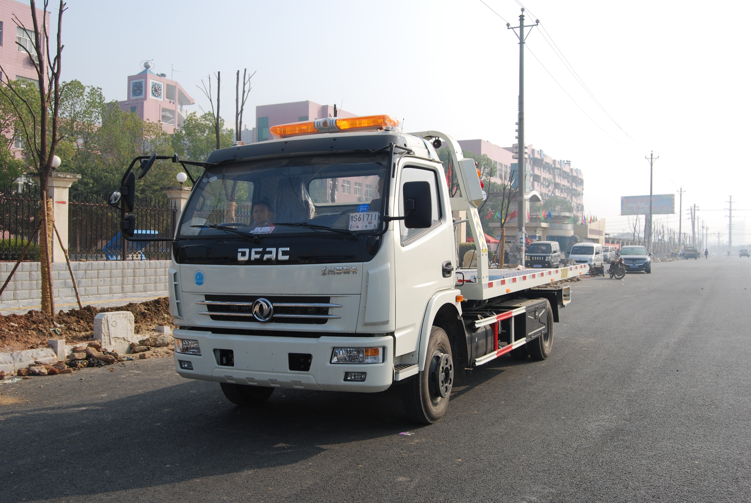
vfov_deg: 38.5
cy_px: 252
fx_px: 721
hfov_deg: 55.0
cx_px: 376
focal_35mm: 34
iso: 100
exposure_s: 1/250
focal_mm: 23
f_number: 8
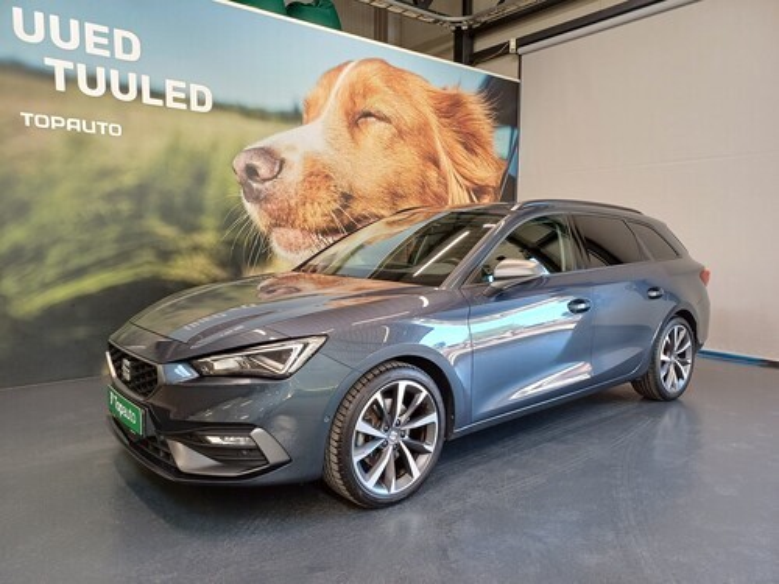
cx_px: 390
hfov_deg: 69.4
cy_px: 292
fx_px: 563
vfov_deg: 54.9
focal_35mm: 25
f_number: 1.8
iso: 200
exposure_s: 1/50
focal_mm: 4.65
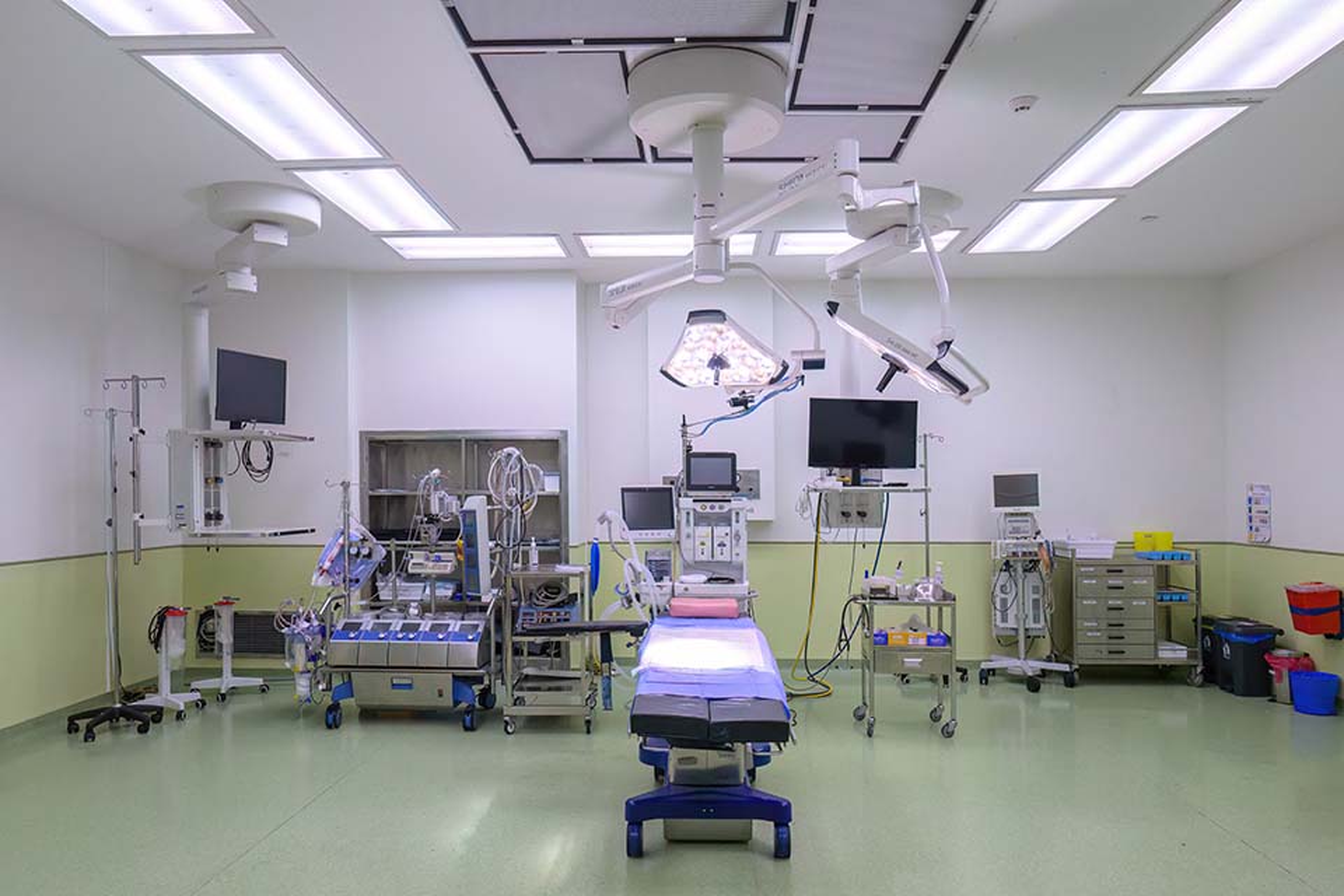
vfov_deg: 57.2
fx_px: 821
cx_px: 672
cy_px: 448
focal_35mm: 22
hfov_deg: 78.6
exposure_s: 1/200
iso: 1800
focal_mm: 22
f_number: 8
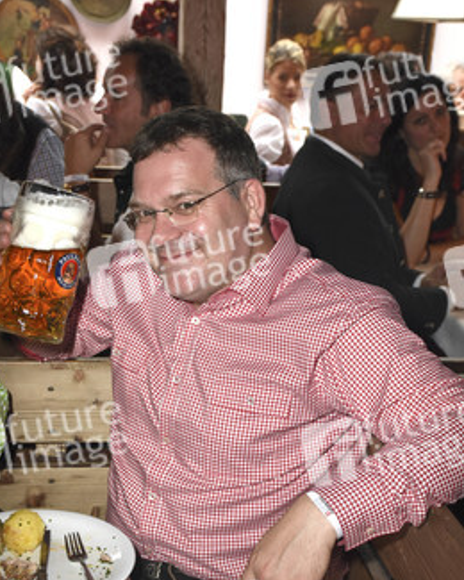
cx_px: 230
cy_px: 355
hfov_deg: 25.2
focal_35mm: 61
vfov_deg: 31.1
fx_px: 1040
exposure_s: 1/125
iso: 640
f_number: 5.6
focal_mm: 35
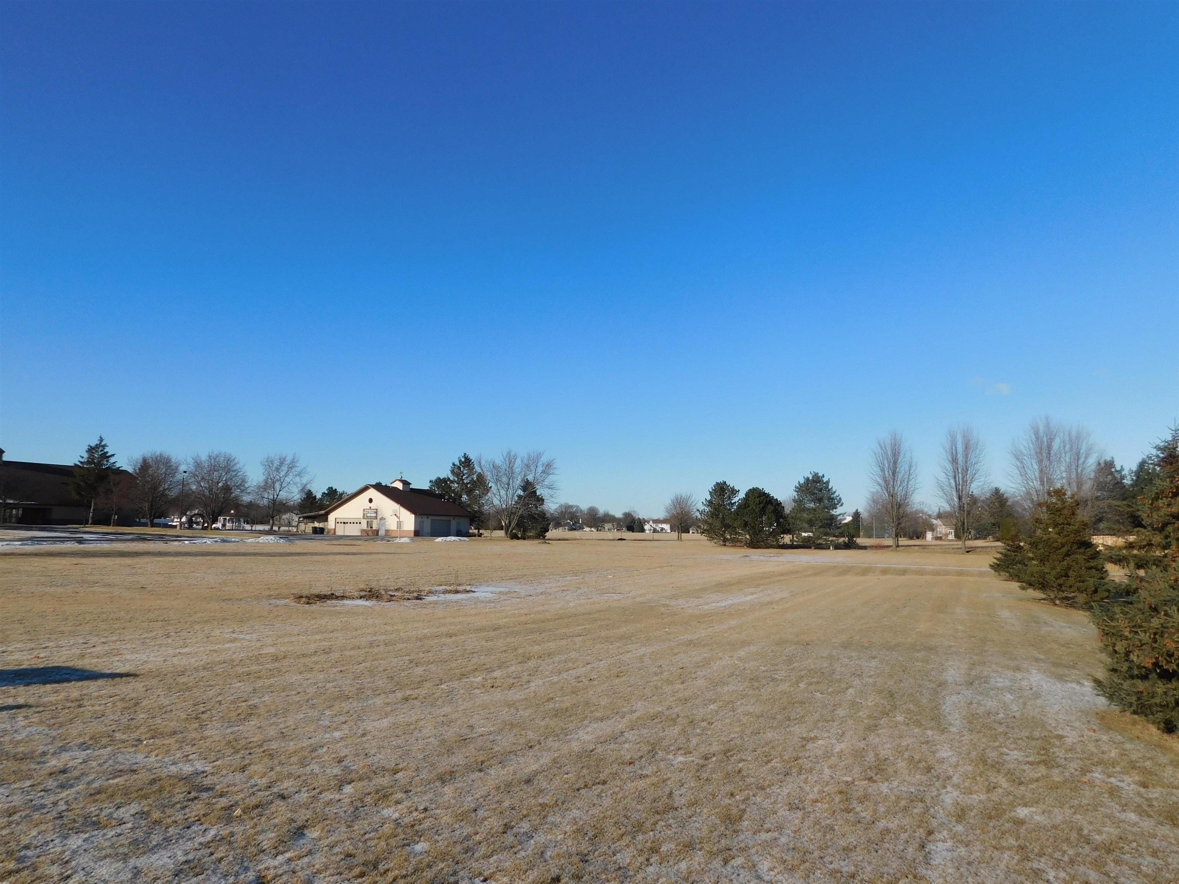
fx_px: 783
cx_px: 590
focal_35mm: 23
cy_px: 442
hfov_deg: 73.9
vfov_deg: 58.9
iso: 125
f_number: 6
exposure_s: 1/640
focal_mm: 4
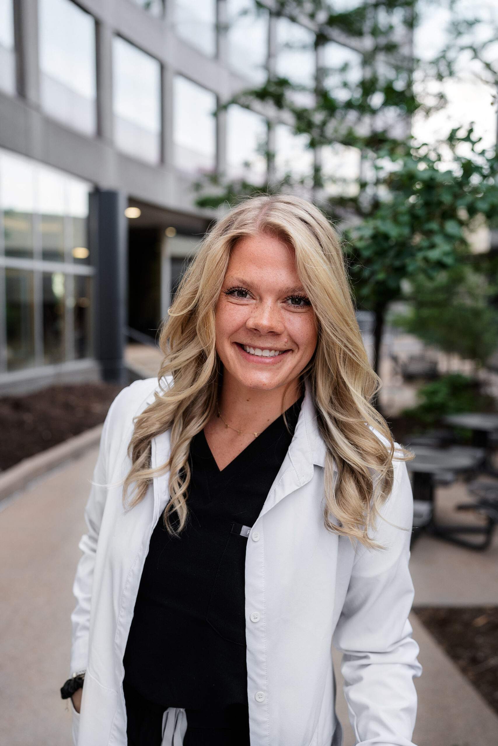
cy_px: 373
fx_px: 726
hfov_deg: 37.9
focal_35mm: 35
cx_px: 249
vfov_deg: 54.4
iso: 250
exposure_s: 1/125
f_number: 2.8
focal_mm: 35
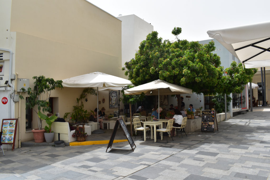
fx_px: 203
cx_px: 135
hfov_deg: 67.4
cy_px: 90
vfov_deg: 47.9
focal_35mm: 27
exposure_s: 1/500
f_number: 11
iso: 400
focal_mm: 18
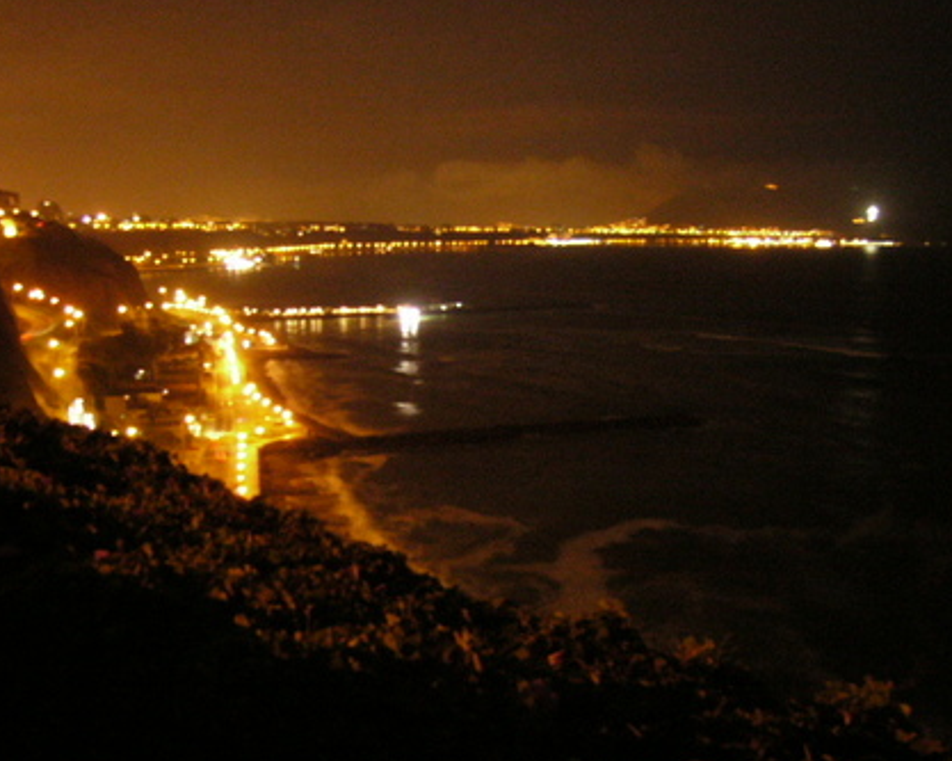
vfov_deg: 36.4
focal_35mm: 41
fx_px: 1154
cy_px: 396
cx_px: 447
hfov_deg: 44.8
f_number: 2.8
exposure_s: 1.3
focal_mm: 5.8
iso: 400
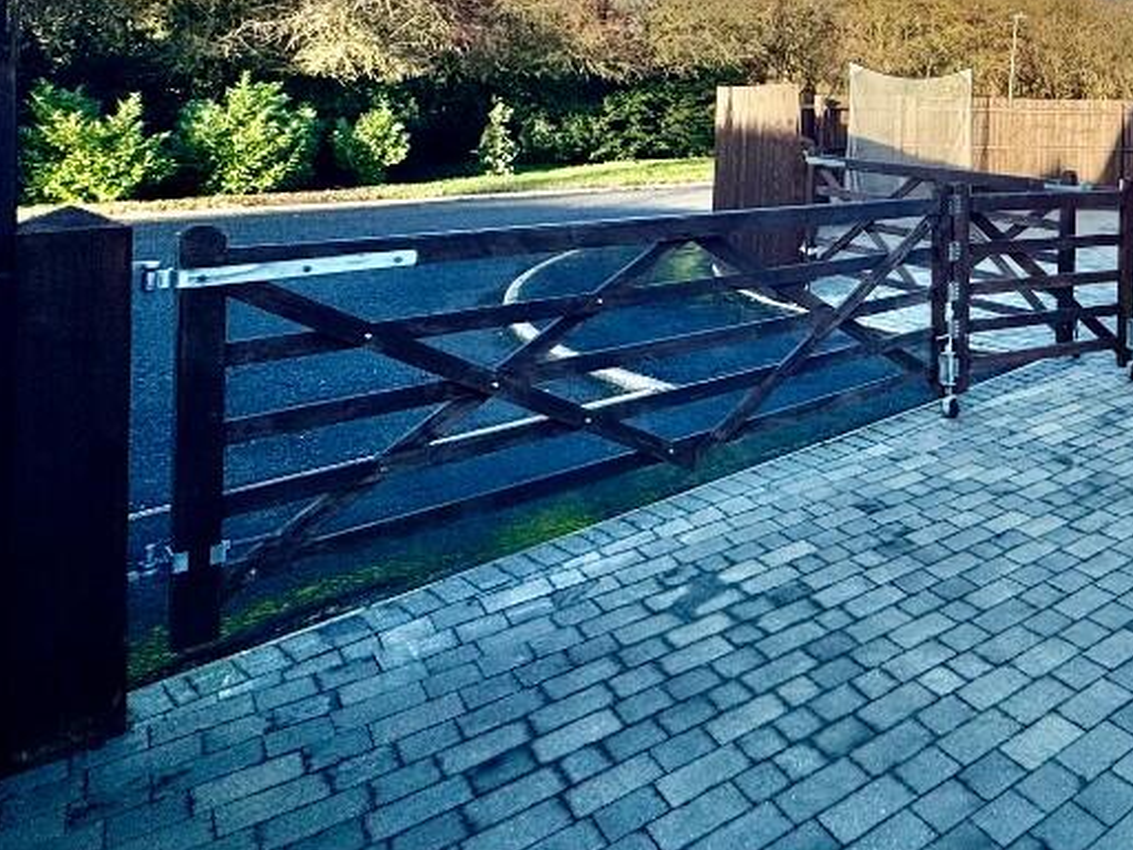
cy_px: 128
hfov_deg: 51.7
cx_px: 1115
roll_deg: -2.1
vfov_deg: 46.2
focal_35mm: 28
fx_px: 916
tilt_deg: -1.5
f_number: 2.2
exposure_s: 1/779
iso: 40
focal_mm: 2.22
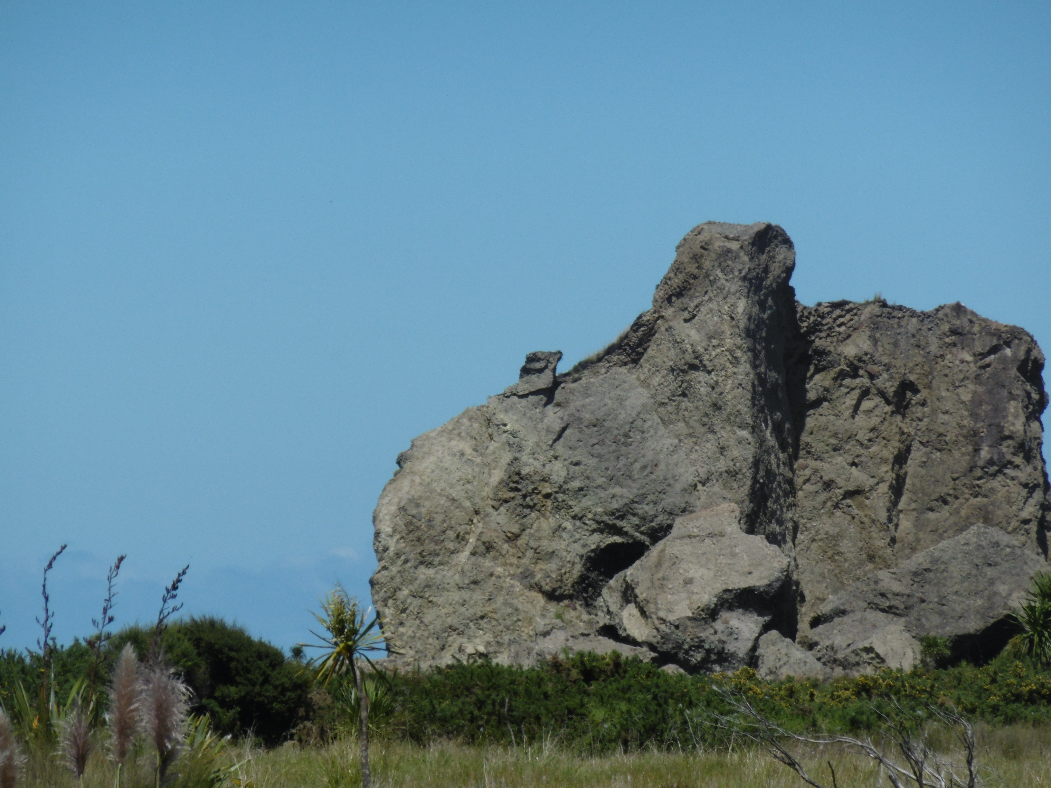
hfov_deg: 6.5
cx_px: 526
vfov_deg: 4.9
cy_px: 394
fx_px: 9260
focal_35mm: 305
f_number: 6.3
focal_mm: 51.6
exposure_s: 1/800
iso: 100
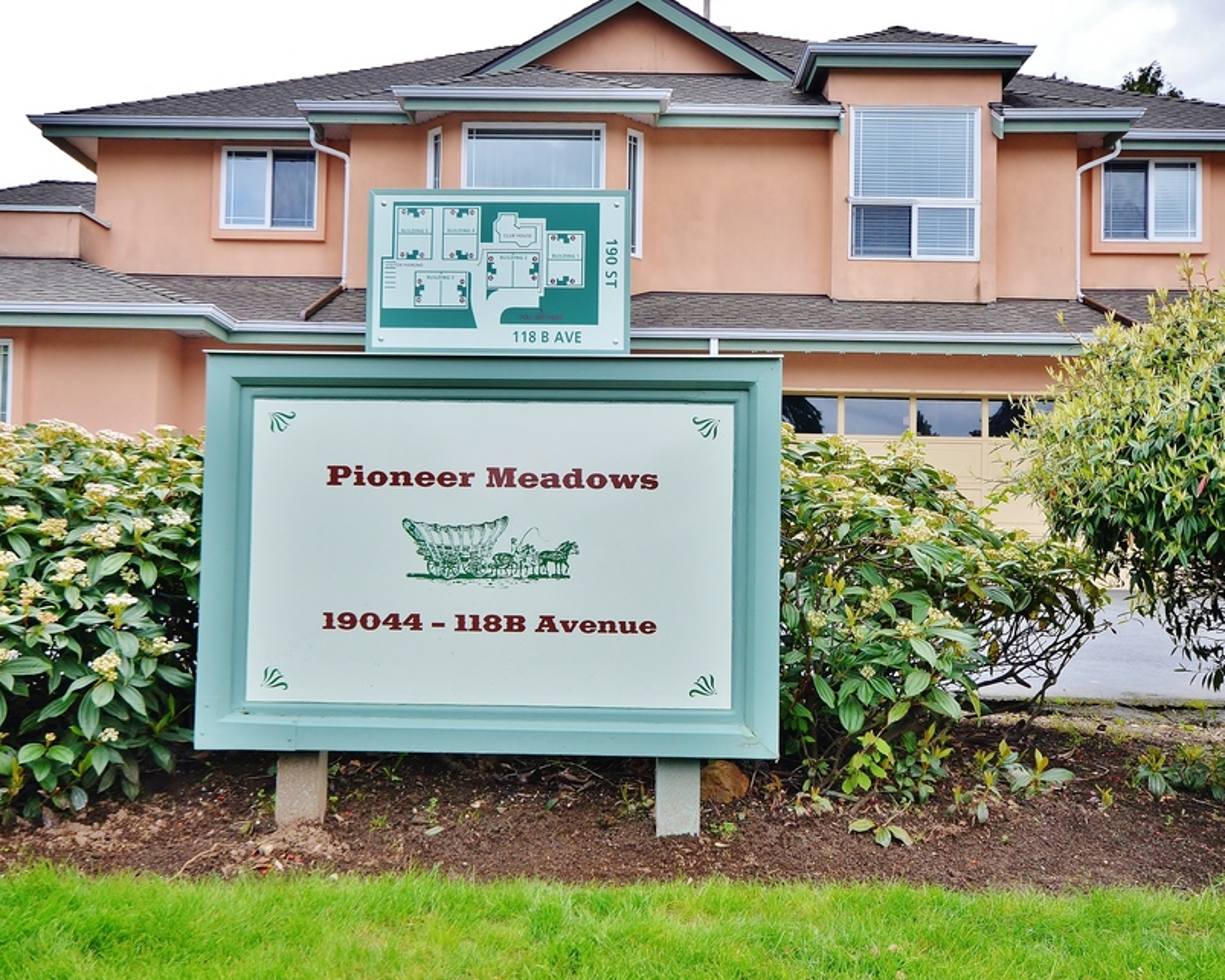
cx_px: 593
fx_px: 1269
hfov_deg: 51.5
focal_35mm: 35
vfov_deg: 42.2
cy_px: 485
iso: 800
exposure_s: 1/400
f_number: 10
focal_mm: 20
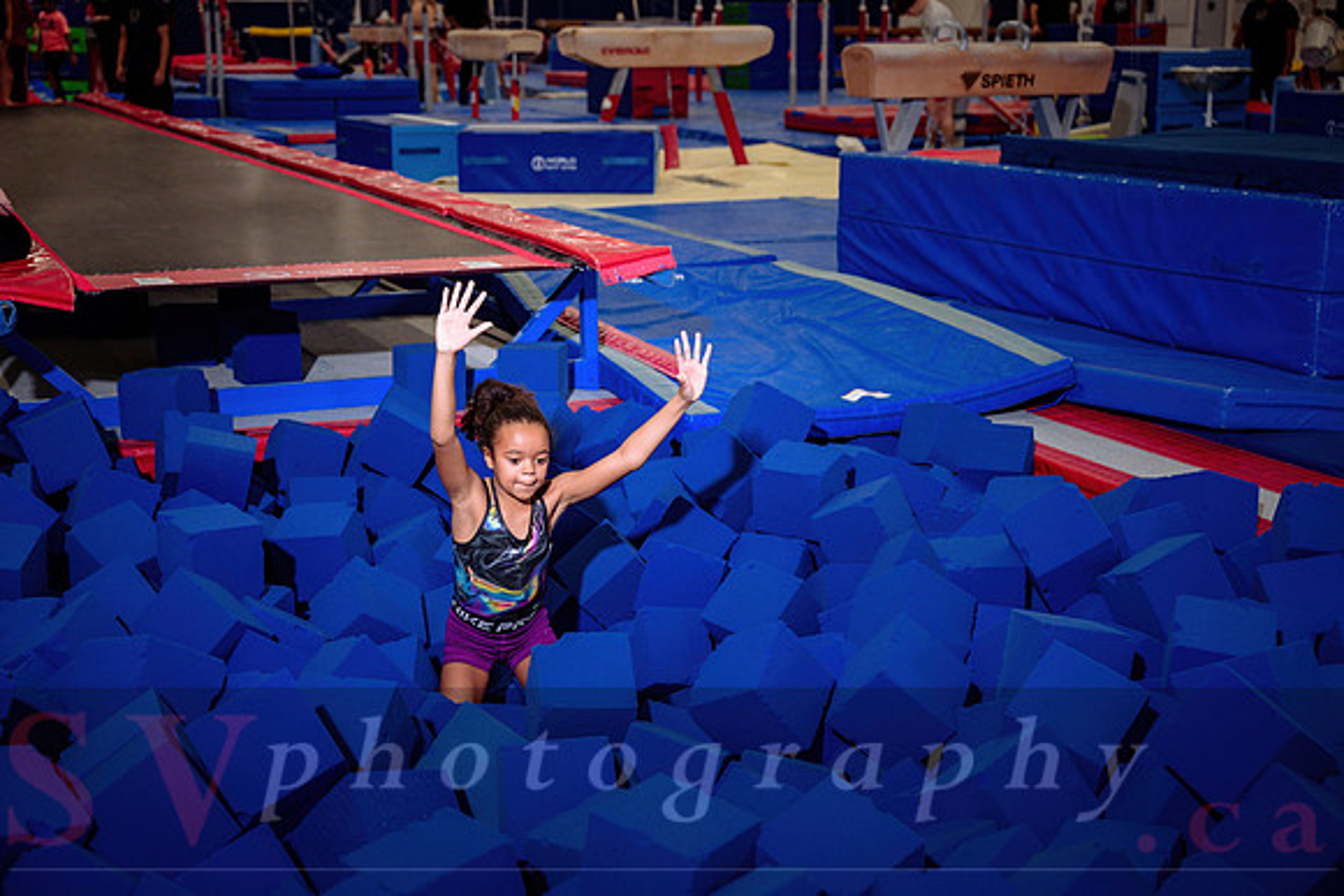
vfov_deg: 28.1
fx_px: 1792
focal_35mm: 48
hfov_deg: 41.1
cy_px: 448
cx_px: 672
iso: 1600
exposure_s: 1/400
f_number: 3.5
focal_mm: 48
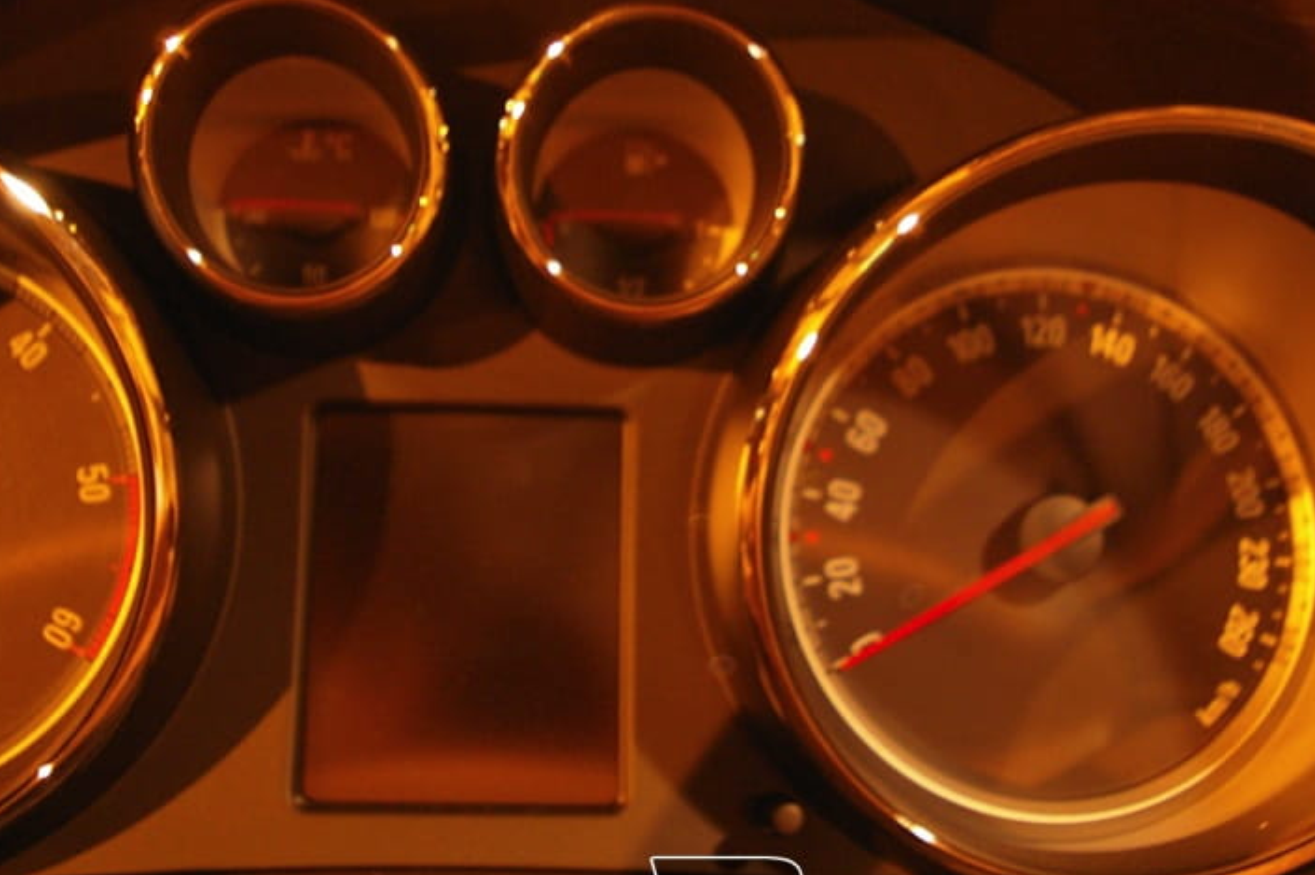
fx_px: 1789
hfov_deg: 40.4
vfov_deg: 27.3
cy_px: 271
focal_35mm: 49
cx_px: 644
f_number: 3.5
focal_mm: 18
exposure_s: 1
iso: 800
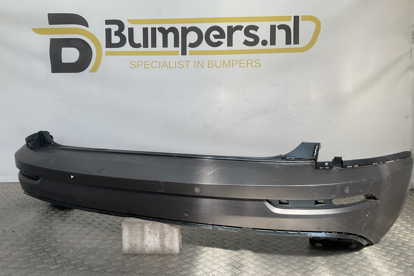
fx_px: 356
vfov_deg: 42.3
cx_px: 211
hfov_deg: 60.3
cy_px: 152
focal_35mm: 31
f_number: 1.8
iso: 16
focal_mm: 3
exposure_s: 1/327
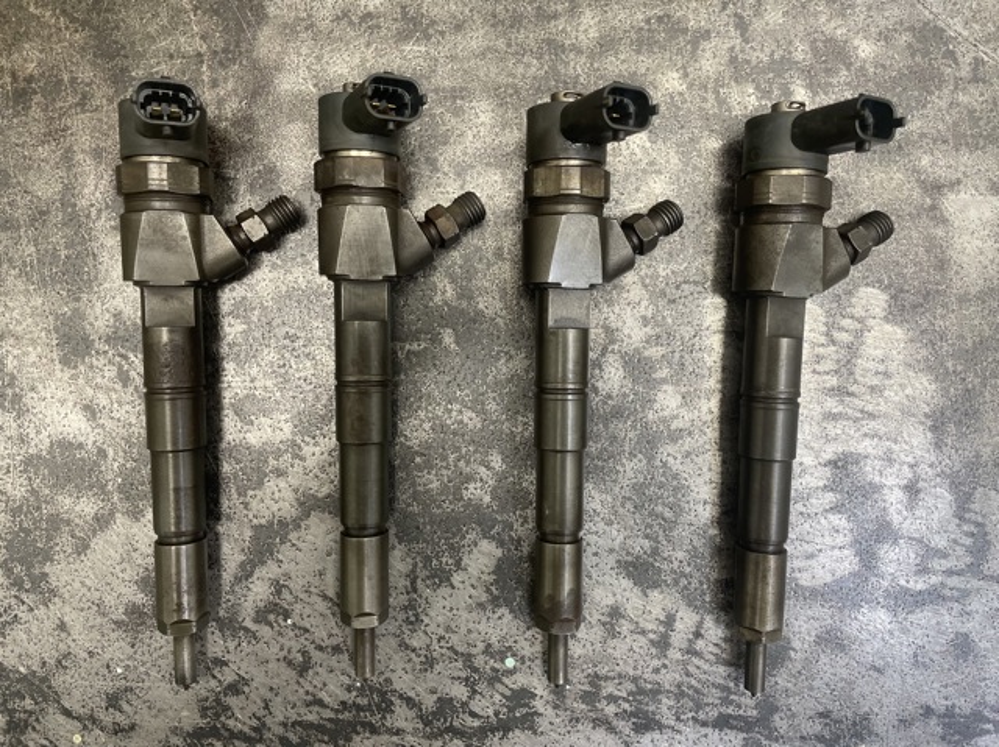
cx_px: 500
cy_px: 374
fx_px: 750
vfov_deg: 53.0
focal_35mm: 26
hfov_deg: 67.3
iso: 125
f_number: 1.6
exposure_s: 1/121
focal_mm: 4.2
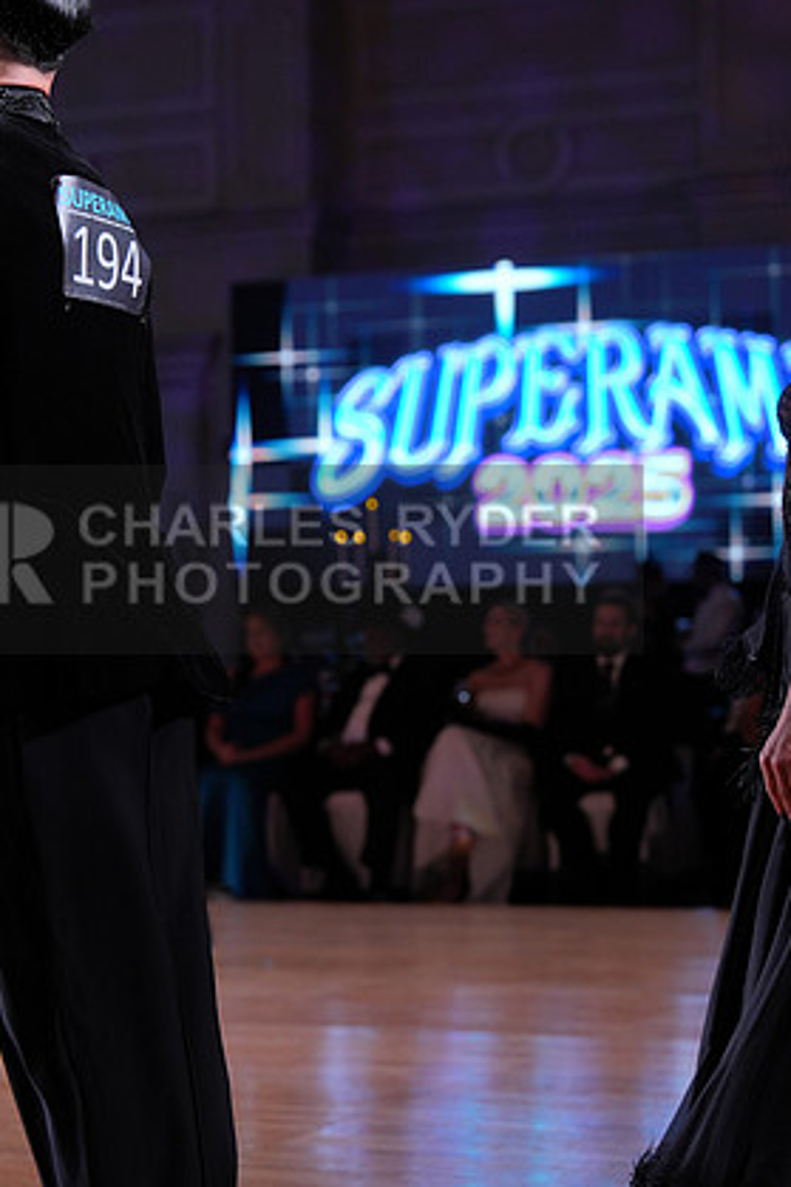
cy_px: 561
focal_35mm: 97
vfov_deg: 21.0
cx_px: 254
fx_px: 3199
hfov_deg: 14.1
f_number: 3.5
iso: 640
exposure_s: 1/400
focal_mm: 70
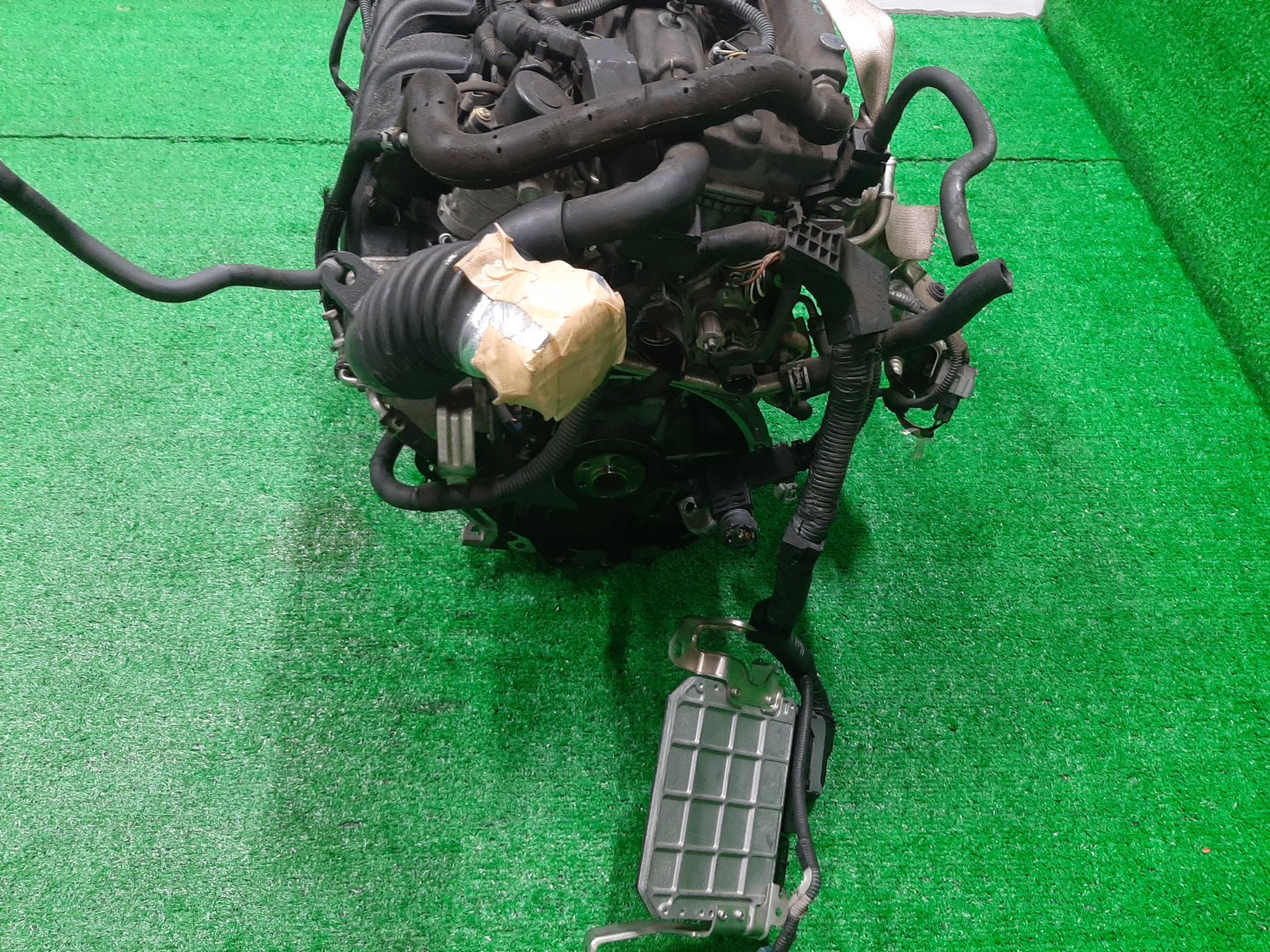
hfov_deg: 67.3
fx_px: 954
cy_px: 476
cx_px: 635
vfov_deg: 53.1
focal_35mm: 26
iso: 198
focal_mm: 3.93
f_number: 1.7
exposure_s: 1/50
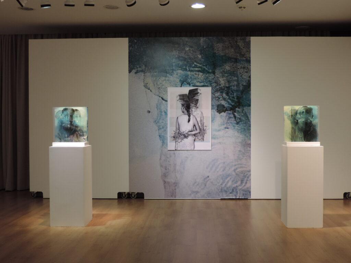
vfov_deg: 30.9
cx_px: 176
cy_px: 132
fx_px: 477
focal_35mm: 47
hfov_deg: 40.4
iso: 200
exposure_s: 1/50
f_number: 3.5
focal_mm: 8.3
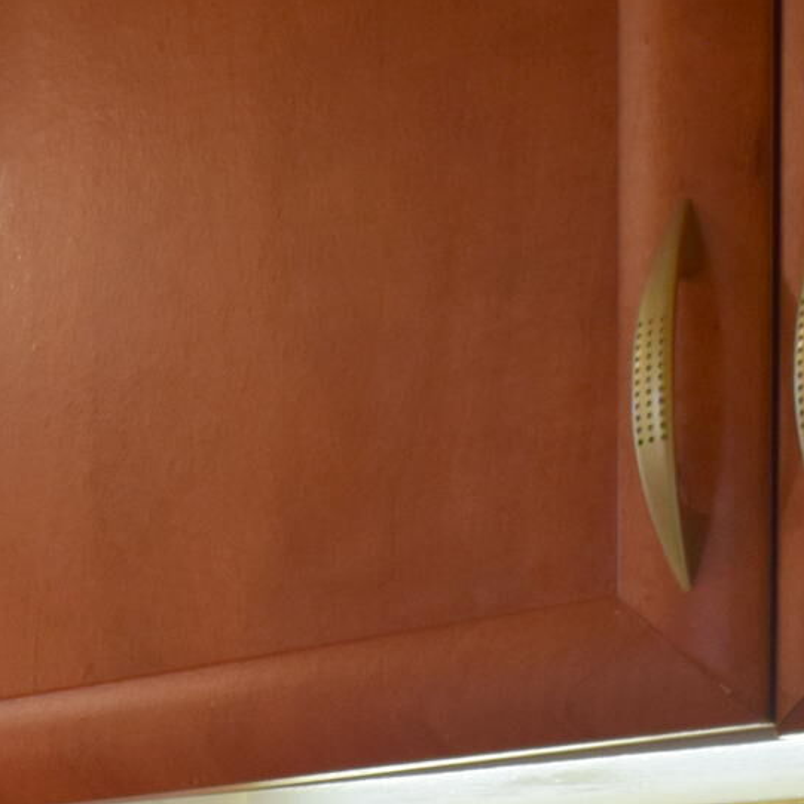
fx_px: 2231
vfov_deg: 18.7
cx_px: -526
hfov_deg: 17.5
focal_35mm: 85
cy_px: 1091
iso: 400
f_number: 4.5
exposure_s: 1/80
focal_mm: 15
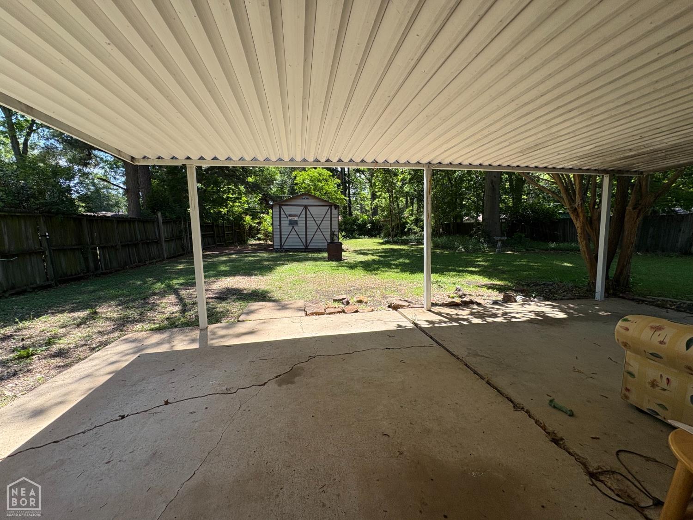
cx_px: 346
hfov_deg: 102.1
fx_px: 280
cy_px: 260
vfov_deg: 85.7
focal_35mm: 14
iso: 50
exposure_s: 1/664
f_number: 2.2
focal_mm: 2.22
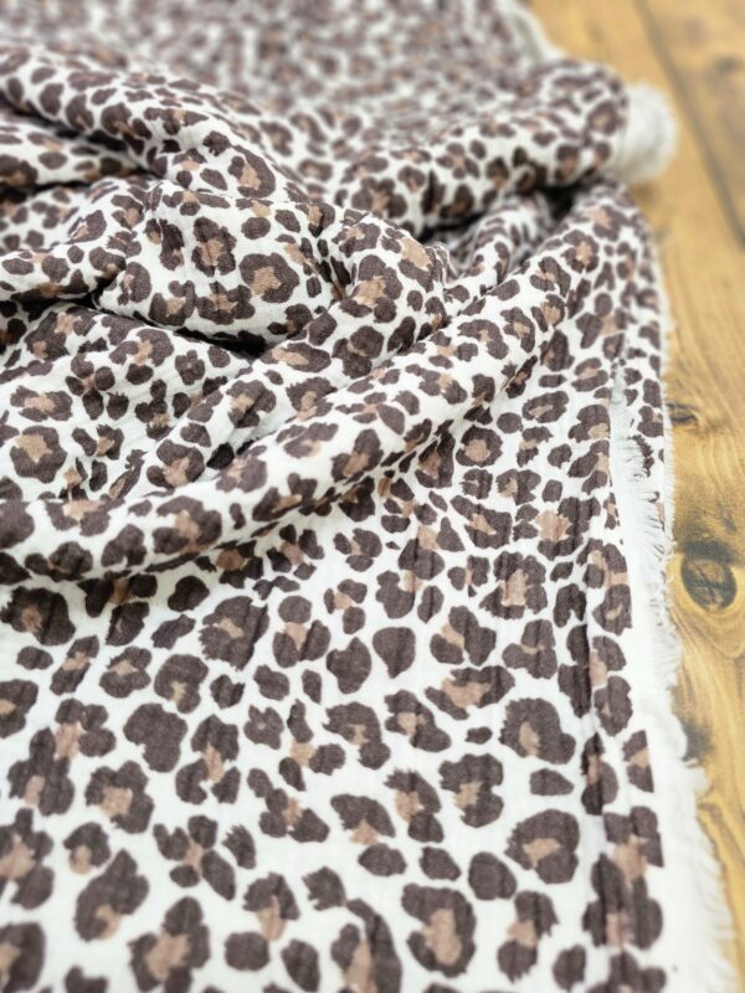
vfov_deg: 73.9
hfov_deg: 58.9
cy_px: 496
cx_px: 372
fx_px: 660
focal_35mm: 23
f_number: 1.7
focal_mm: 6.3
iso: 100
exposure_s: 1/101
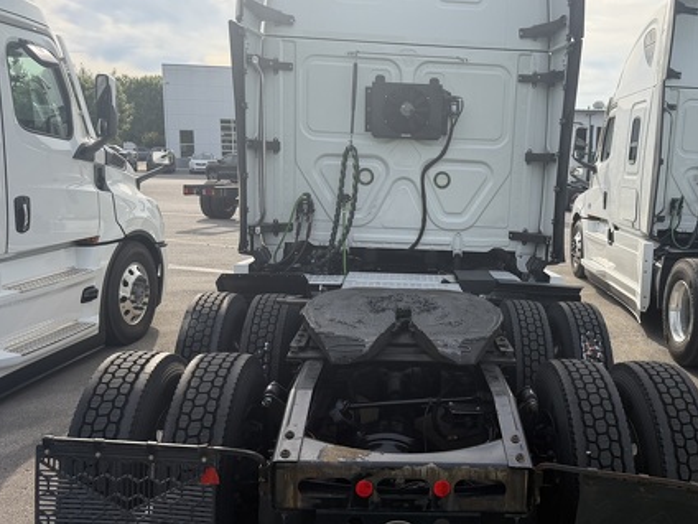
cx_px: 441
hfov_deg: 53.3
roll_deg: +0.1
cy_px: 265
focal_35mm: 34
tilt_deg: -8.3
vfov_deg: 41.8
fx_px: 686
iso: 100
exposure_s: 1/4167
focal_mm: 6.76
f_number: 1.78
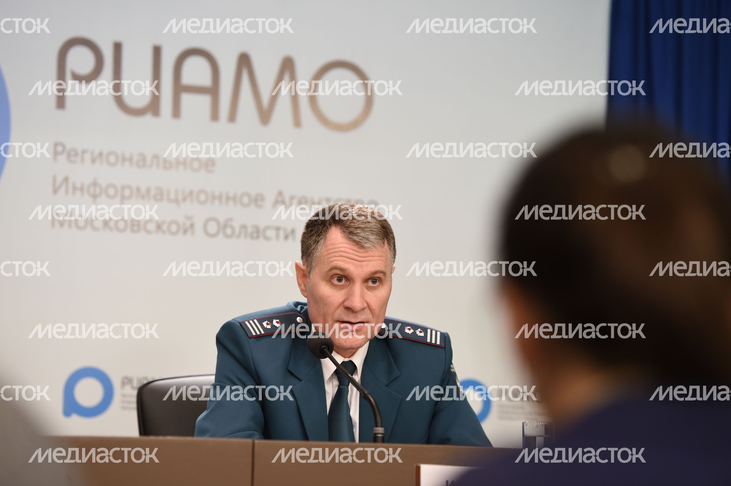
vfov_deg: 10.1
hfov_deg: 15.2
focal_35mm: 135
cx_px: 366
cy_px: 243
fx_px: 2740
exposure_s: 1/200
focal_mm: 135
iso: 1250
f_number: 3.5
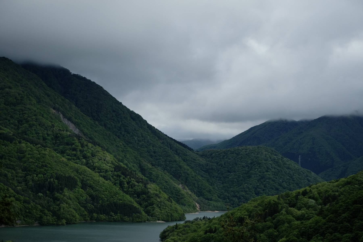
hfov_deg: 27.0
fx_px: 756
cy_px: 121
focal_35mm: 75
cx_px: 182
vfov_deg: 18.2
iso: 200
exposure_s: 1/2000
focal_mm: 50
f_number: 2.8
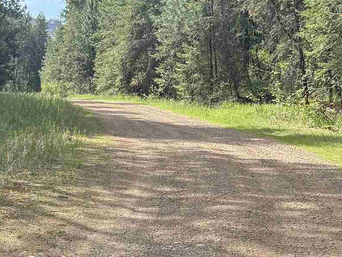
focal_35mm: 92
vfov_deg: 16.1
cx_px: -39
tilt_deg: +1.1
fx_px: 909
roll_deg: -1.2
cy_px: 106
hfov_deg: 20.3
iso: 100
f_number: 1.78
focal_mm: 6.76
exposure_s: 1/1618
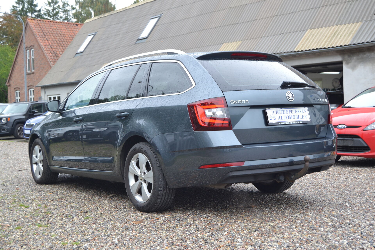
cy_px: 125
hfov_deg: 42.3
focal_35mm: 46
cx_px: 188
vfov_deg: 28.9
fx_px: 484
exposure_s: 1/125
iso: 180
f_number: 5.6
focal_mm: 31
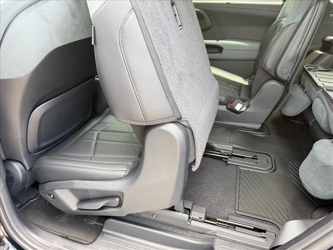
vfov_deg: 56.8
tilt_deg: -32.3
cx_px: 166
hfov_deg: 71.6
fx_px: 231
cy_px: 125
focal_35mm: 24
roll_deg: +1.0
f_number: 1.78
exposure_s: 1/121
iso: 200
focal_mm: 6.76
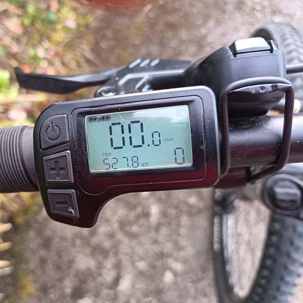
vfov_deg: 55.6
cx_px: 96
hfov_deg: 54.3
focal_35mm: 29
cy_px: 152
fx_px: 287
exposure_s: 1/100
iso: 276
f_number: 1.75
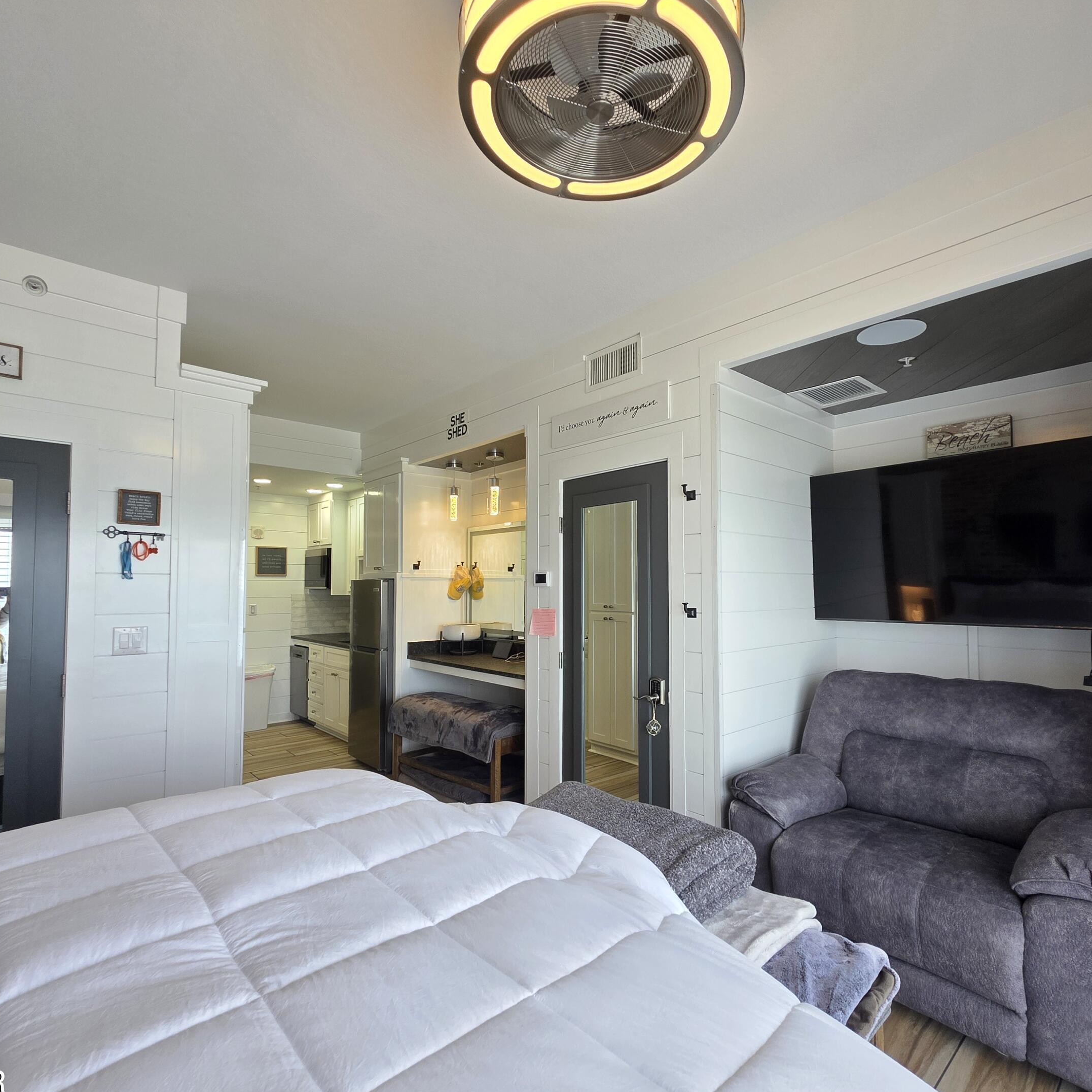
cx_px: 574
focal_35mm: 16
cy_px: 564
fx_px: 571
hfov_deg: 87.4
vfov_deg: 87.4
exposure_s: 1/120
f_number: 1.9
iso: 80
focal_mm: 2.2
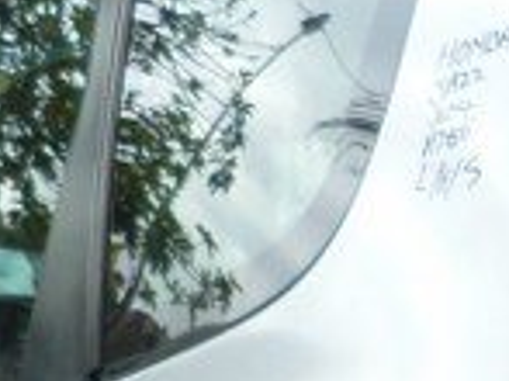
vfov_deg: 10.2
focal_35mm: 136
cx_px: 765
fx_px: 1998
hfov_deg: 13.6
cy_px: 714
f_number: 2.8
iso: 80
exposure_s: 1/60
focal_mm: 4.5
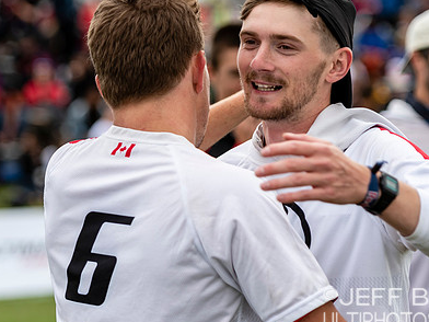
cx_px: 251
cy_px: 130
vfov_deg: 6.6
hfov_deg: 8.8
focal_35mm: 224
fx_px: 2776
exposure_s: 1/1250
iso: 100
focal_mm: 105
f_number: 2.8
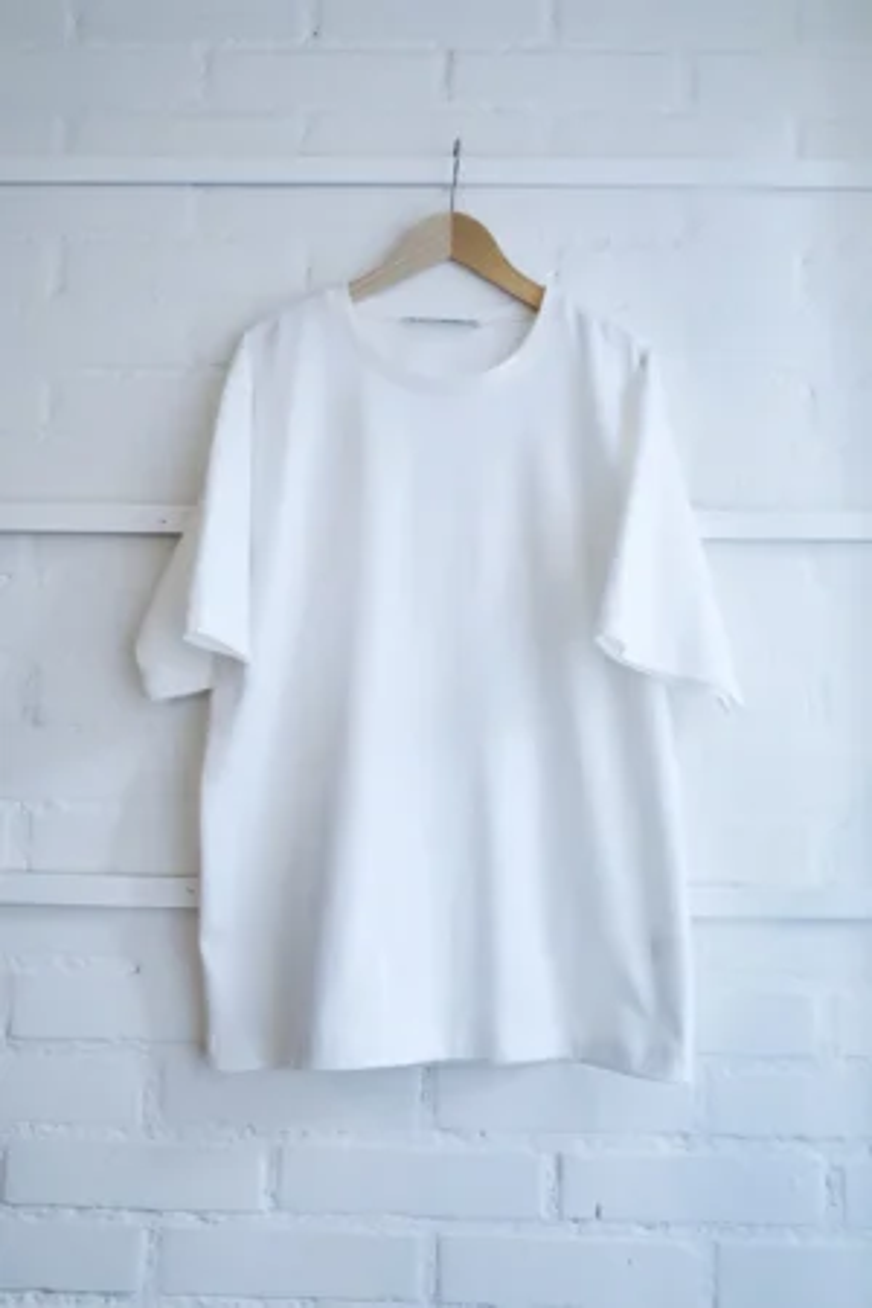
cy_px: 654
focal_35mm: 28
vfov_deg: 65.5
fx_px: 1017
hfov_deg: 46.4
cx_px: 436
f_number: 2.8
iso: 320
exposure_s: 1/40
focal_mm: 18.3
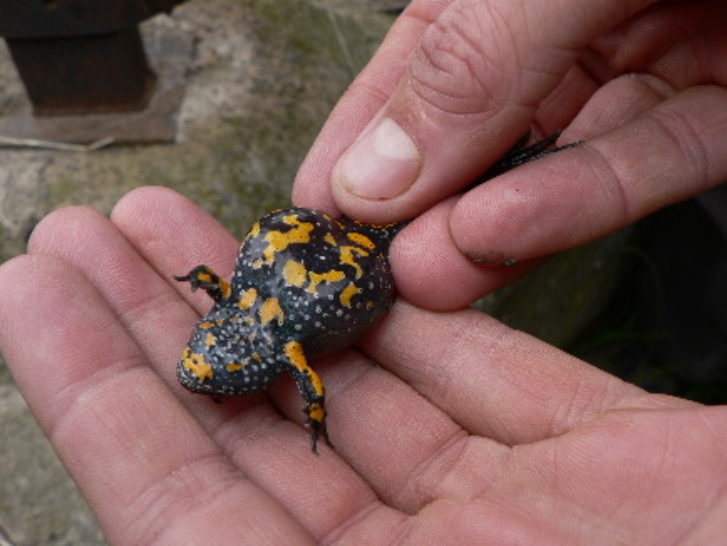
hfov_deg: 51.3
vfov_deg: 39.7
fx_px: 756
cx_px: 364
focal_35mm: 36
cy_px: 273
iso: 80
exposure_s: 1/200
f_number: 4
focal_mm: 6
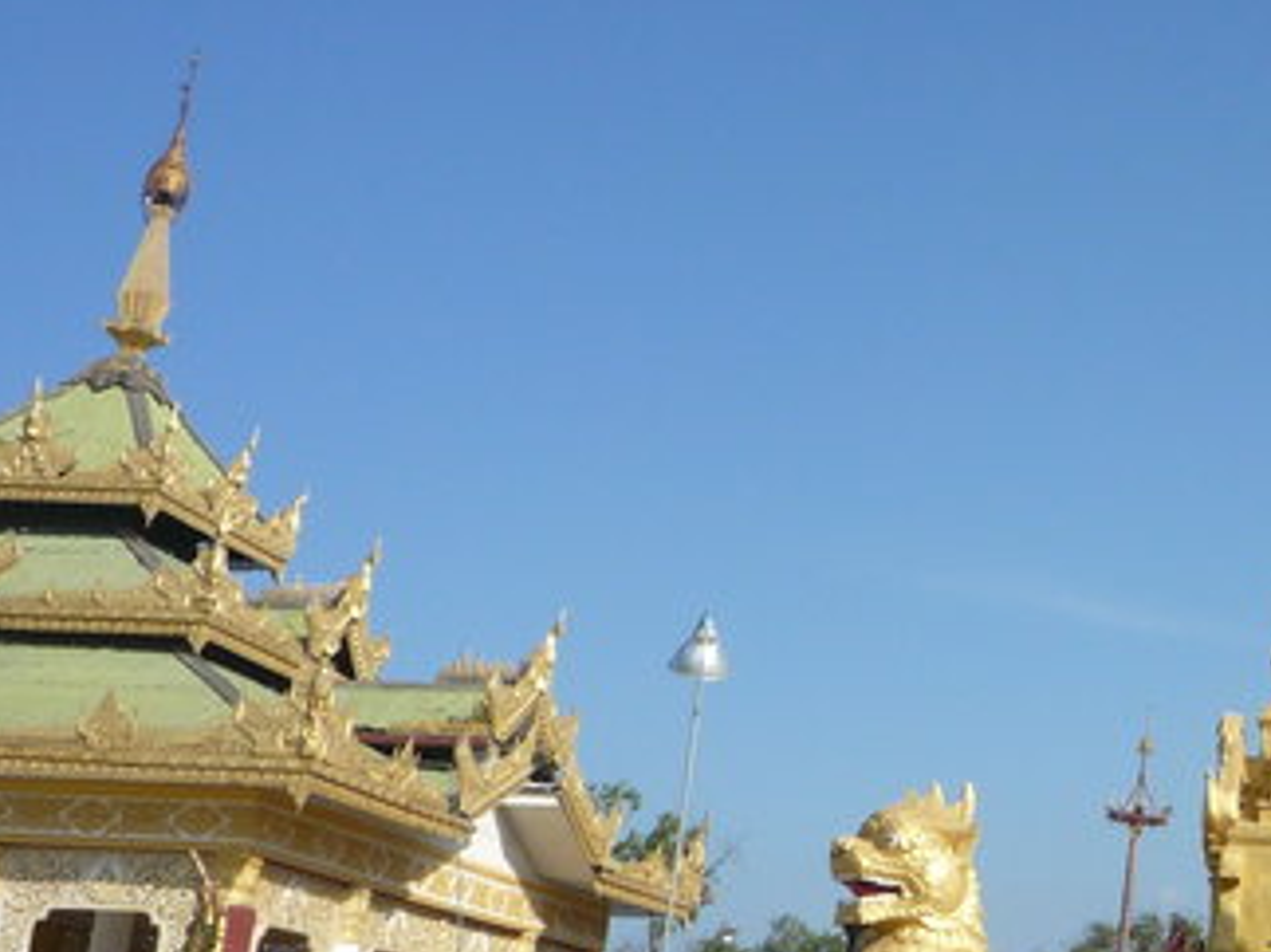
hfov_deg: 29.0
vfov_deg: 23.6
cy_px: 417
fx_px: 2276
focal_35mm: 62
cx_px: 1302
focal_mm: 4.4
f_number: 4.5
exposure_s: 1/800
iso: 100
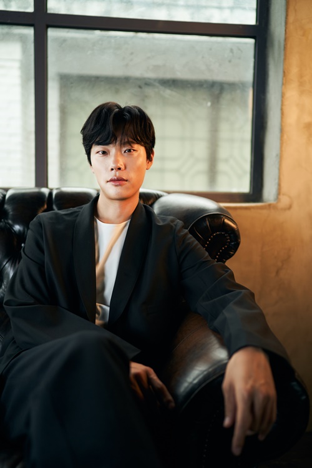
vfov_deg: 54.4
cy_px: 234
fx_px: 455
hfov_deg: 37.9
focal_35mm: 35
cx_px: 156
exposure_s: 1/200
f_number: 1.6
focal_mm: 35
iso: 640
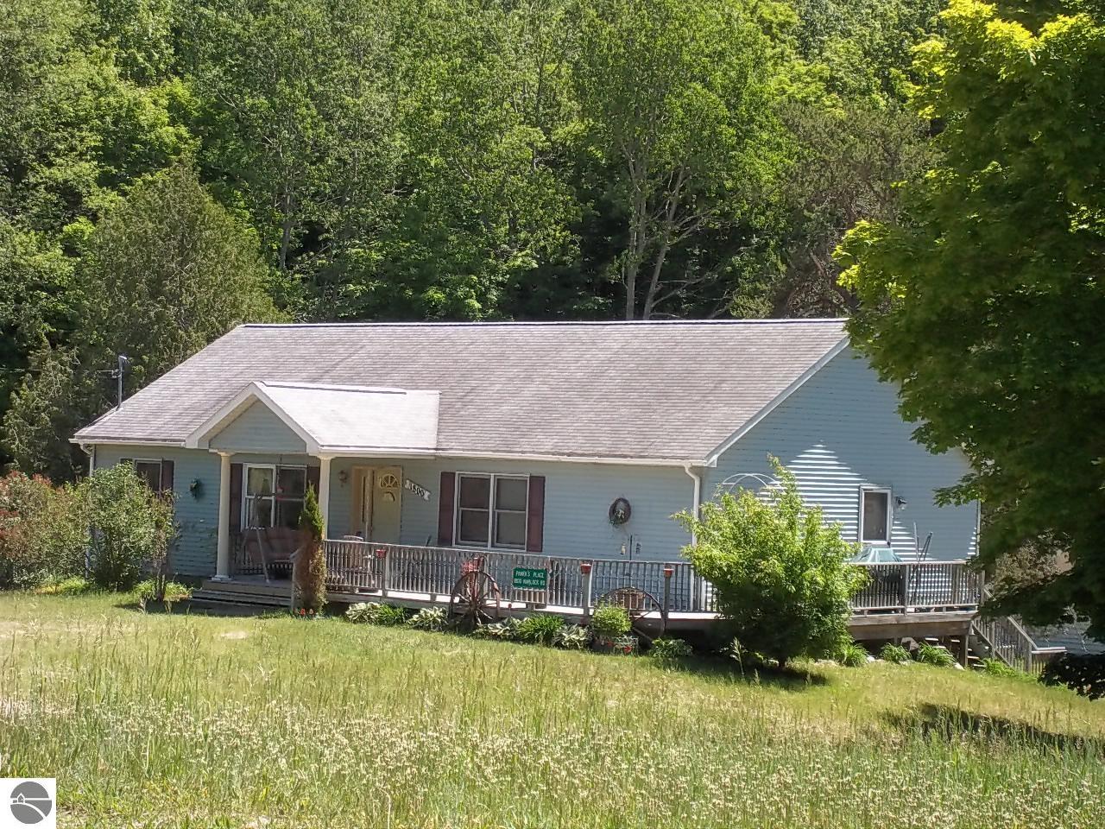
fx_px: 2745
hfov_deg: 22.8
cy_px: 414
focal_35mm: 86
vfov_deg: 17.2
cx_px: 552
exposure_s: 1/200
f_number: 5
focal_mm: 15.4
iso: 80
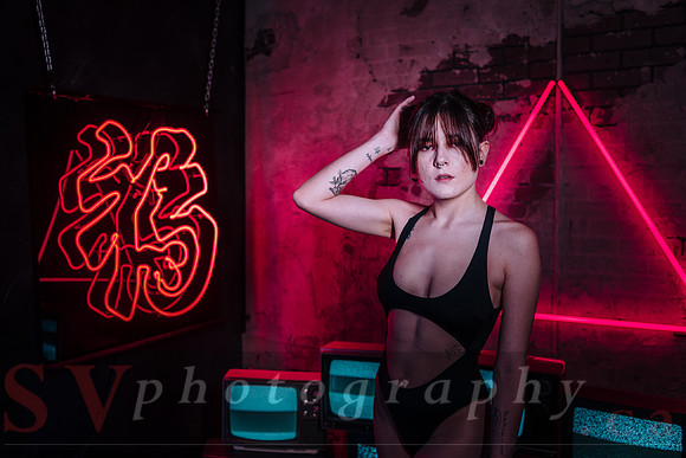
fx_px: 671
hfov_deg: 54.1
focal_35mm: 35
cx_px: 317
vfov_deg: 37.7
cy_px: 219
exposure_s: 1/80
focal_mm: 32
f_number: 2.8
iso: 200
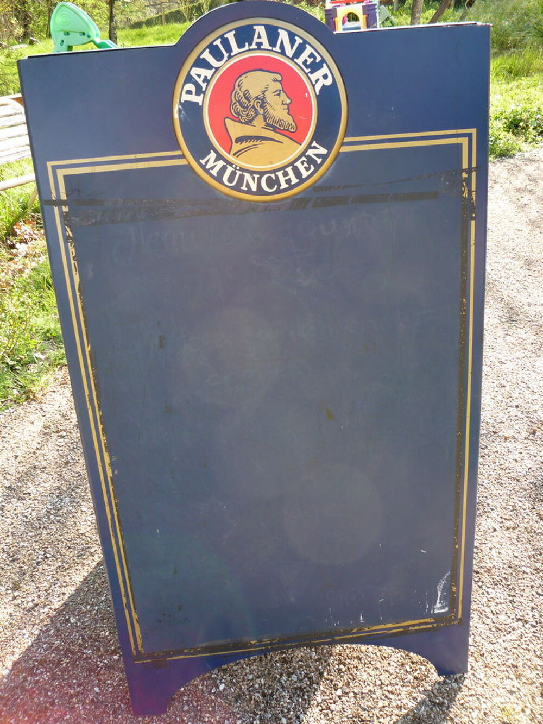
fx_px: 627
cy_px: 362
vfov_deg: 60.0
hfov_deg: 46.8
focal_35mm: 30
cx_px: 272
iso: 100
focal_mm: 5.2
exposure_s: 1/80
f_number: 3.5
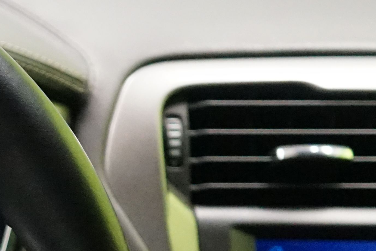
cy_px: 382
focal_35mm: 152
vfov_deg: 8.8
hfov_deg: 12.2
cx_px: -328
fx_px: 1587
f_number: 4
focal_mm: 35
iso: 6400
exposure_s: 1/60
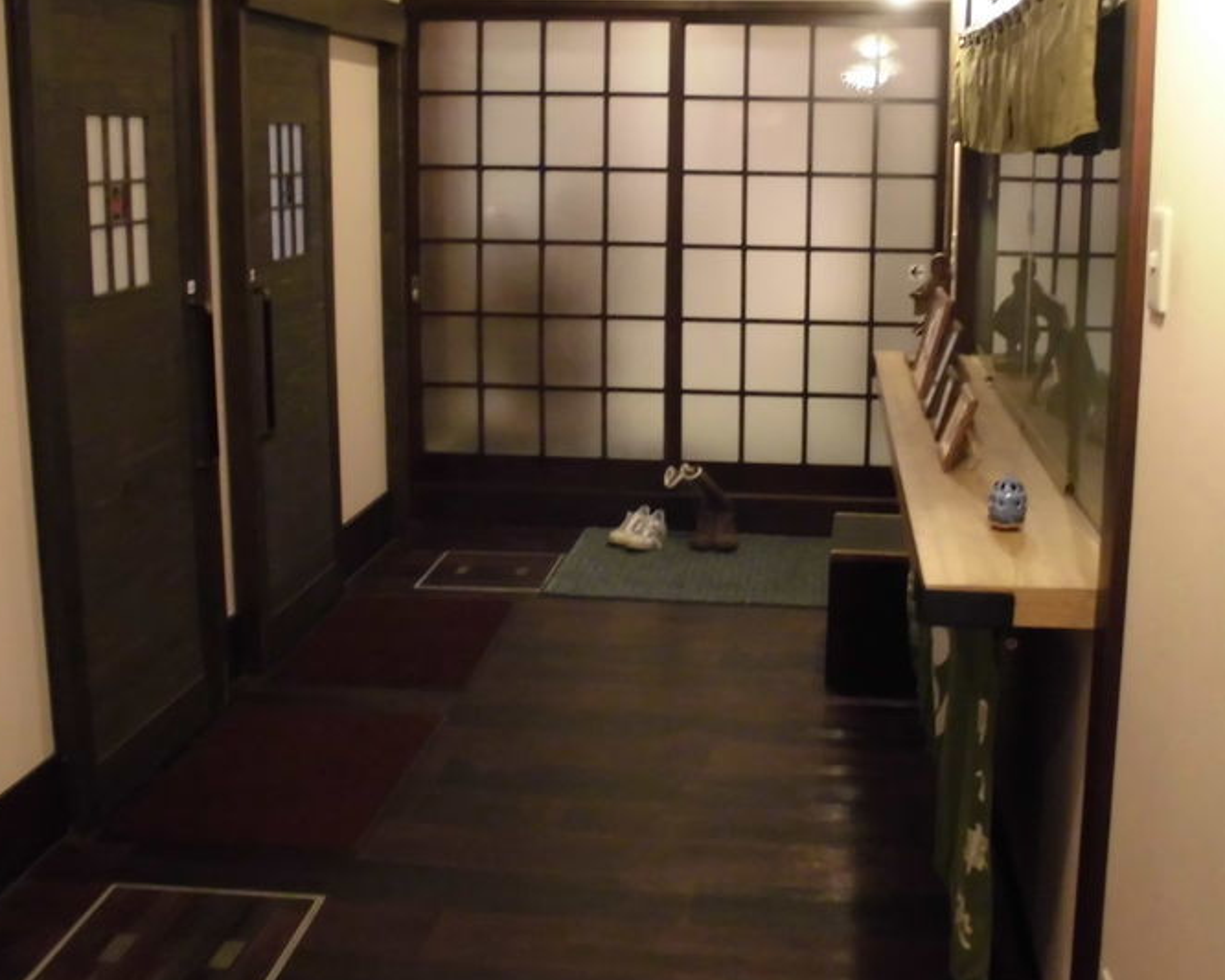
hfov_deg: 46.6
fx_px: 1414
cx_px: 738
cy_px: 368
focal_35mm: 39
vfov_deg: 38.0
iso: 400
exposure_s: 1/4
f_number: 3.5
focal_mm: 4.6
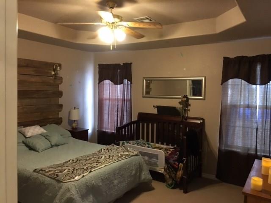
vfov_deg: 48.2
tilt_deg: -1.4
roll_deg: -0.9
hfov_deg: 61.7
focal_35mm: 29
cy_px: 102
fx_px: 227
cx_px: 136
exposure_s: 1/4
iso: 100
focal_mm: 4.15
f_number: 2.2
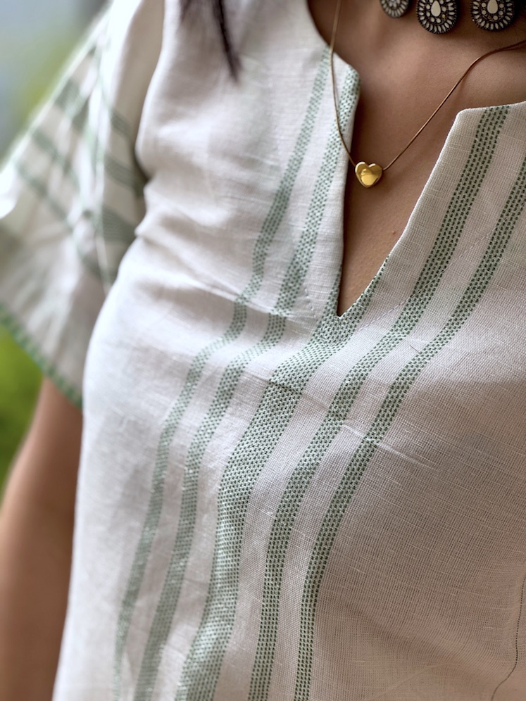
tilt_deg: -25.0
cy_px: 350
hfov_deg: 19.1
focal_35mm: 77
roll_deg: -0.1
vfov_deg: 25.3
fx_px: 1560
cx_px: 263
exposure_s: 1/99
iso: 100
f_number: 2.8
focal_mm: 9
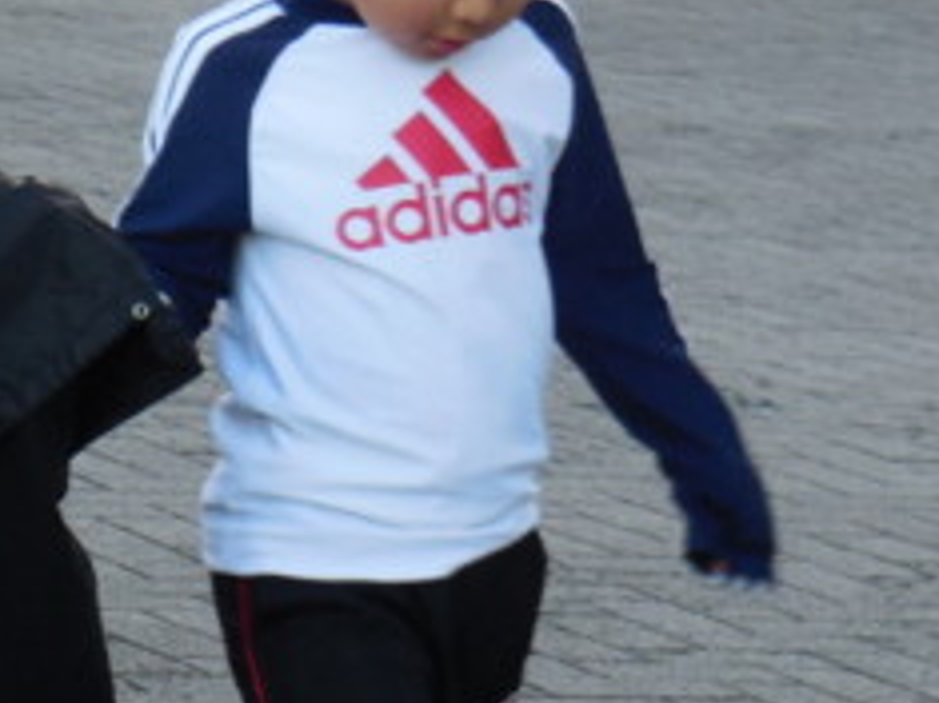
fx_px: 10059
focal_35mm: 371
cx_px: 48
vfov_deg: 4.0
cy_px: 539
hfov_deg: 5.3
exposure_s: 1/60
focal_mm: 19.4
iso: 200
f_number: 4.8
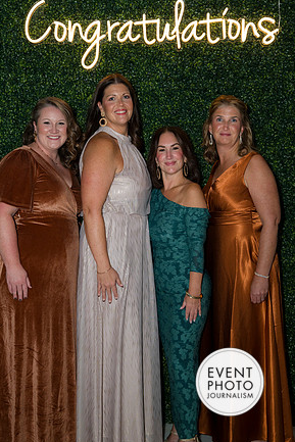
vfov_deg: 36.9
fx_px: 663
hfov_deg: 25.1
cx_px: 144
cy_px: 218
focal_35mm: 54
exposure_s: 1/160
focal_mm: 52
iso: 500
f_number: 5
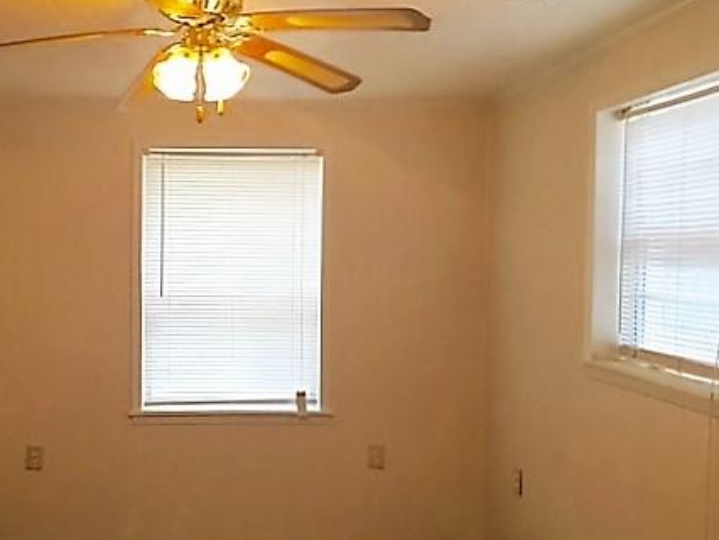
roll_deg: +0.7
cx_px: 189
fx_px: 894
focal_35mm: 43
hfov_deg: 42.6
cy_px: 314
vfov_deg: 33.6
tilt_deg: -3.3
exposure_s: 1/30
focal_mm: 4.15
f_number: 2.2
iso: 25
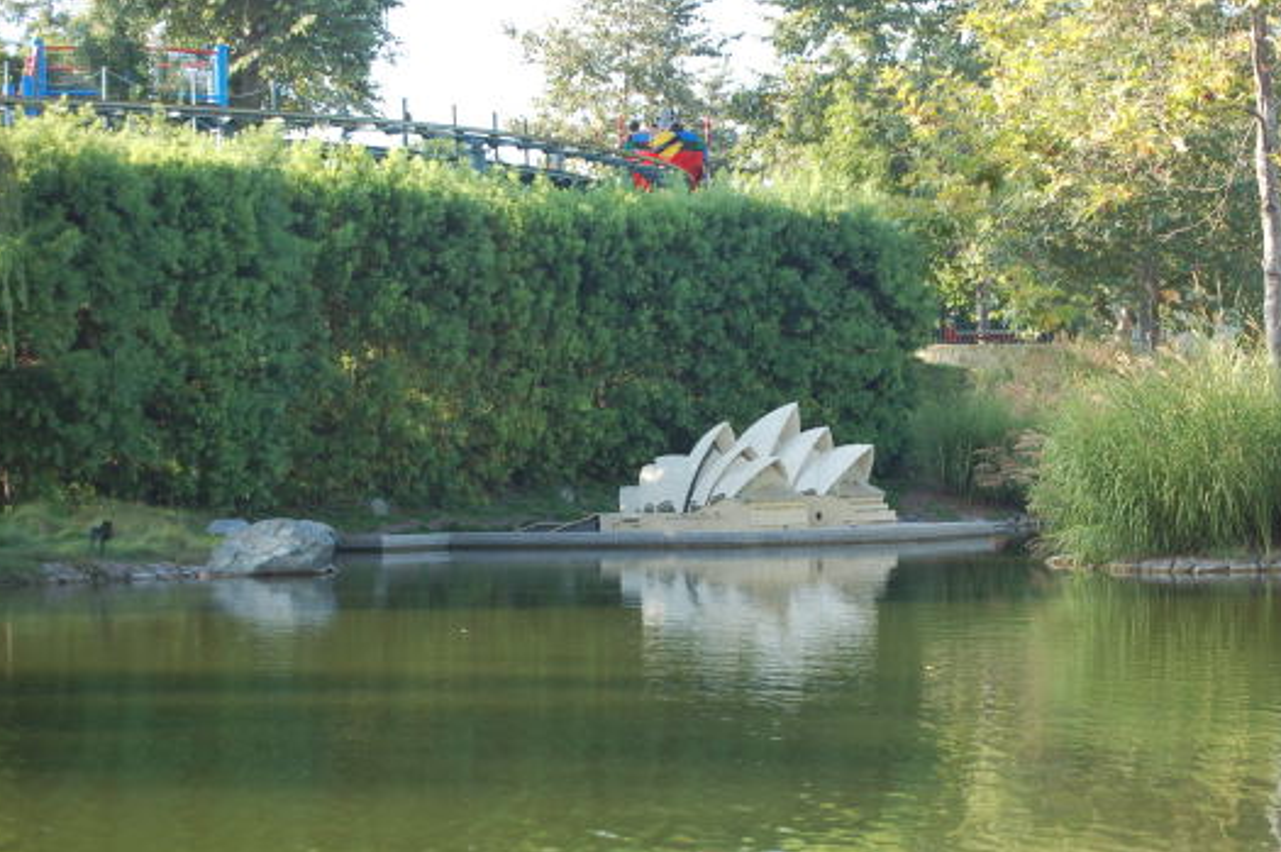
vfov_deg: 13.6
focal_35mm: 101
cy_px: 439
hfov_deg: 20.3
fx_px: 3577
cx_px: 742
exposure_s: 1/125
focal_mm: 55
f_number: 5.6
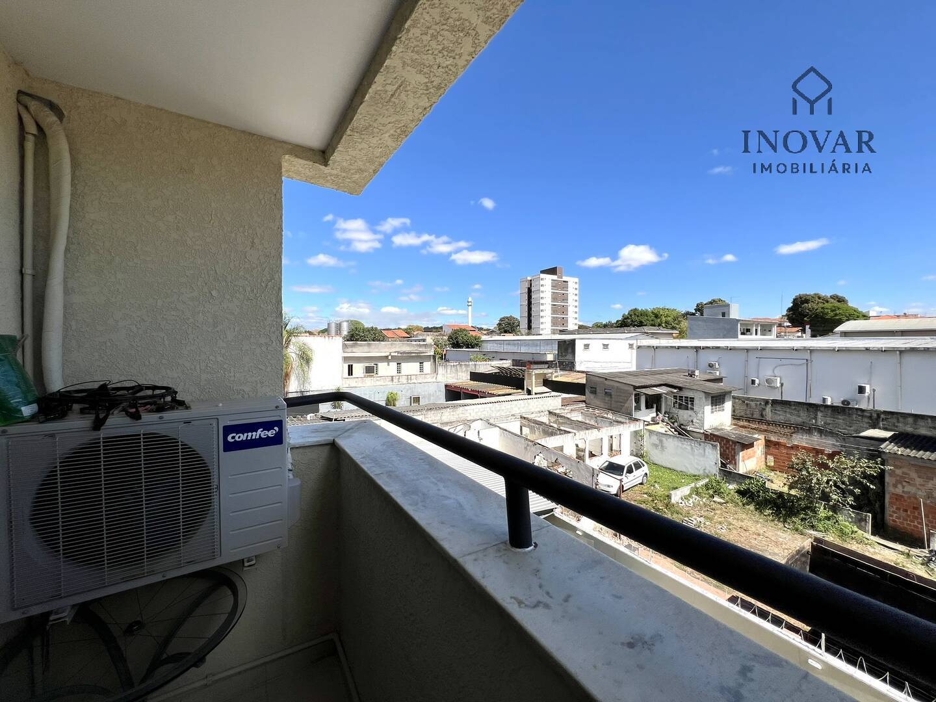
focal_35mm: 13
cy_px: 351
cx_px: 468
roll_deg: +0.4
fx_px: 352
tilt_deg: -1.5
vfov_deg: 89.9
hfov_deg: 106.2
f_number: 1.8
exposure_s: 1/2538
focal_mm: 1.57
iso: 32
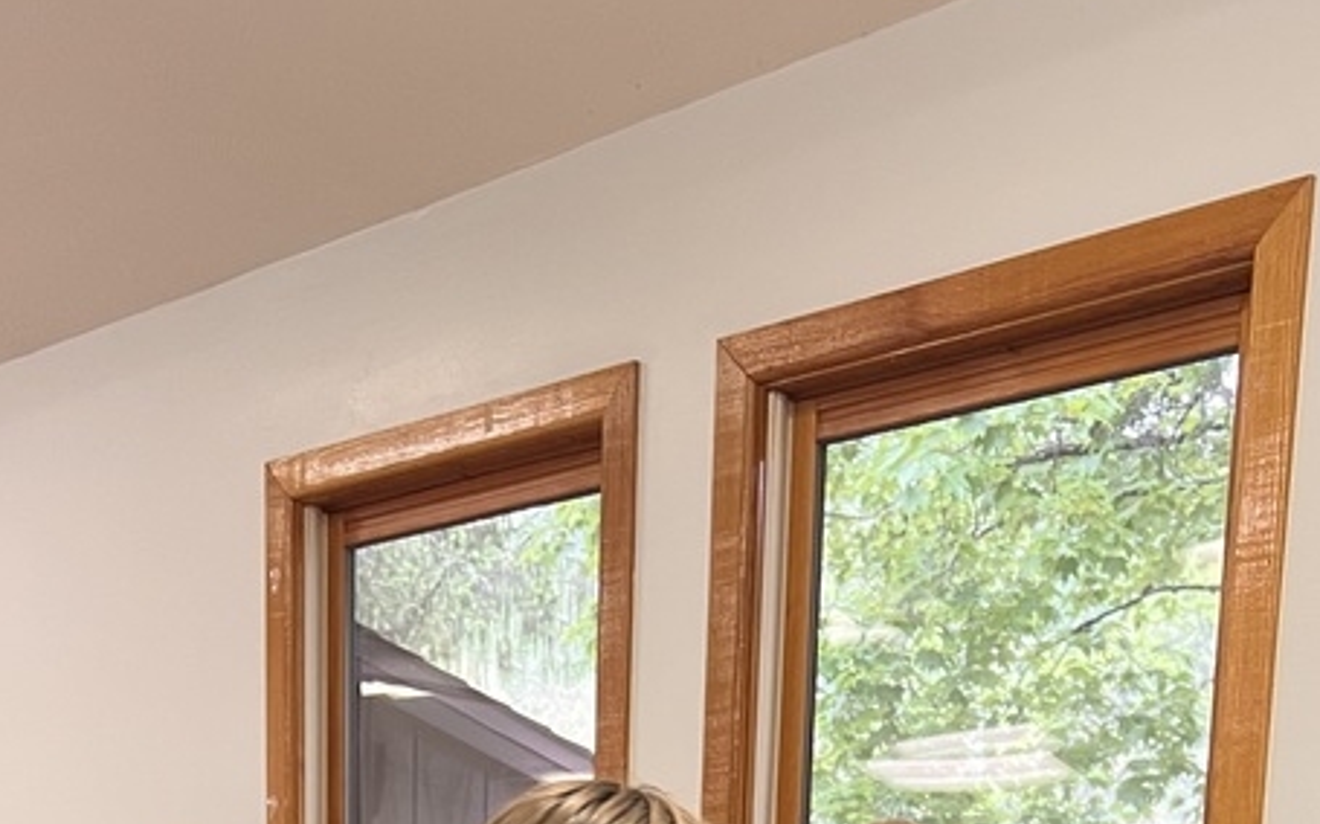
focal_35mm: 62
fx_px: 2230
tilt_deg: -8.7
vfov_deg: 17.3
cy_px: 1459
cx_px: 557
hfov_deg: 32.9
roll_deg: -1.0
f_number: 1.5
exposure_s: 1/60
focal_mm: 5.7
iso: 100
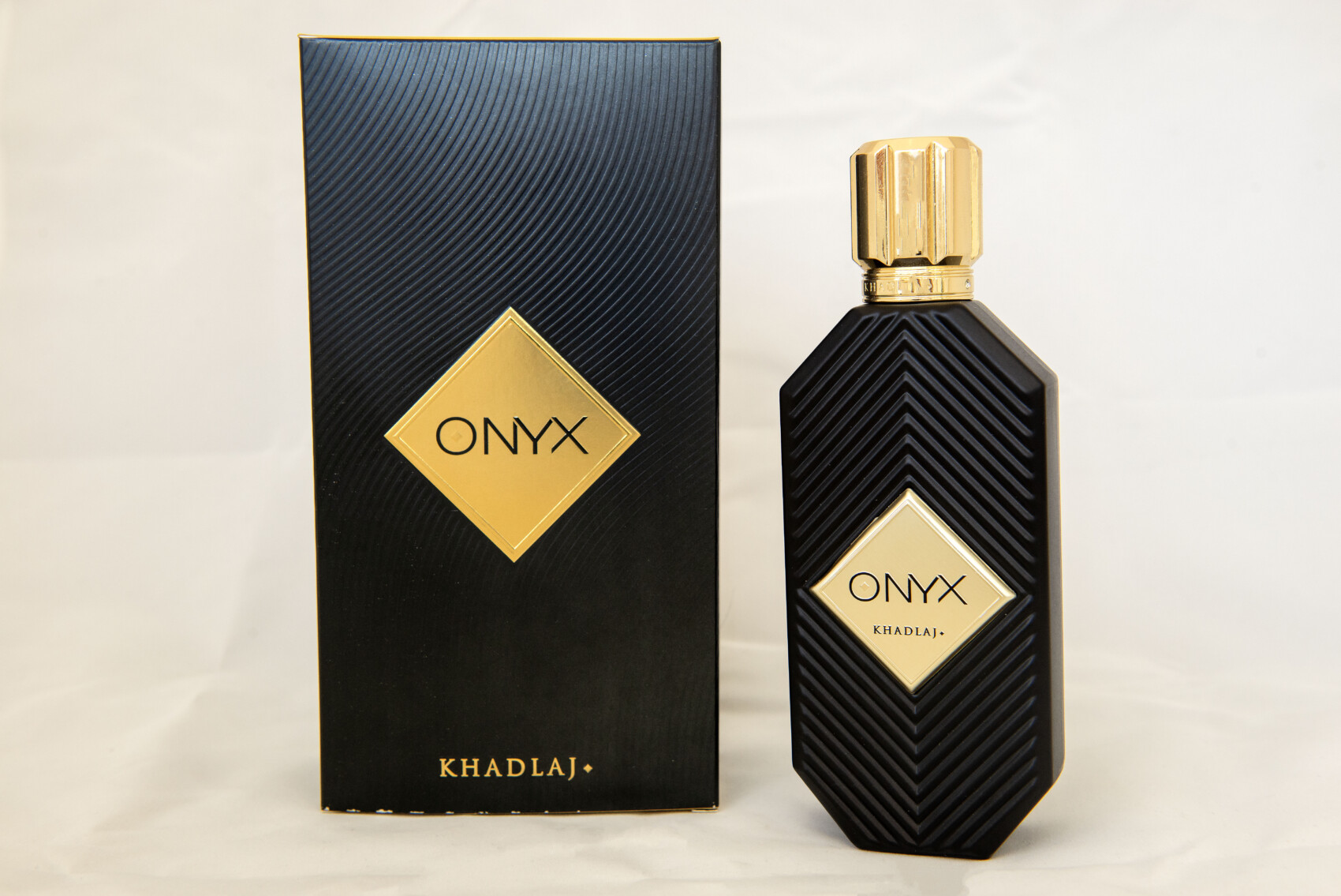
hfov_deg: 44.5
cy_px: 448
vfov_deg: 30.5
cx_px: 670
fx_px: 1640
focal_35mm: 44
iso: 400
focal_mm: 44
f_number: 8
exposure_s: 1/80
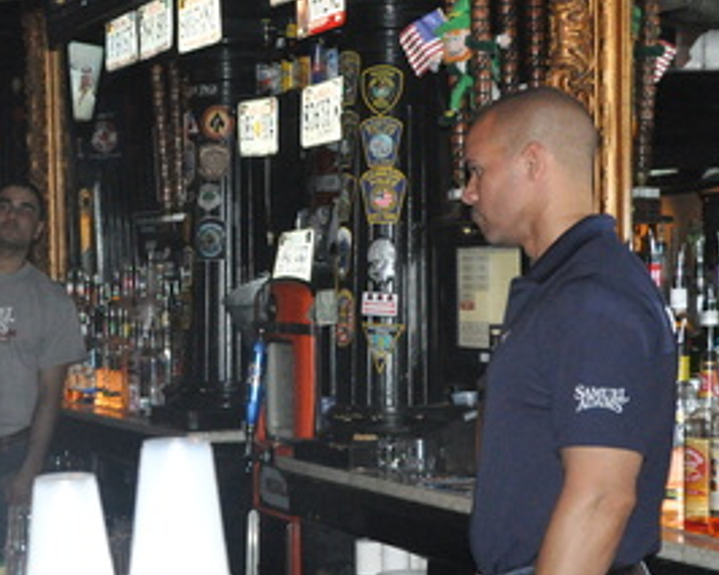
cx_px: 195
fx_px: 1855
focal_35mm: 87
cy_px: 332
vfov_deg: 17.6
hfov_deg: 21.8
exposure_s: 1/60
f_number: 5.6
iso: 2500
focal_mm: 25
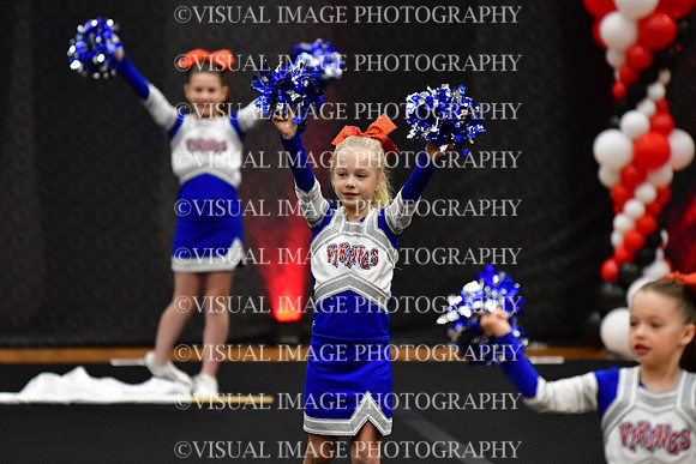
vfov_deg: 4.6
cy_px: 232
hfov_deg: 6.9
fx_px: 5801
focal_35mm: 300
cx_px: 348
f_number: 2.8
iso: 4000
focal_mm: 200
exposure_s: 1/800
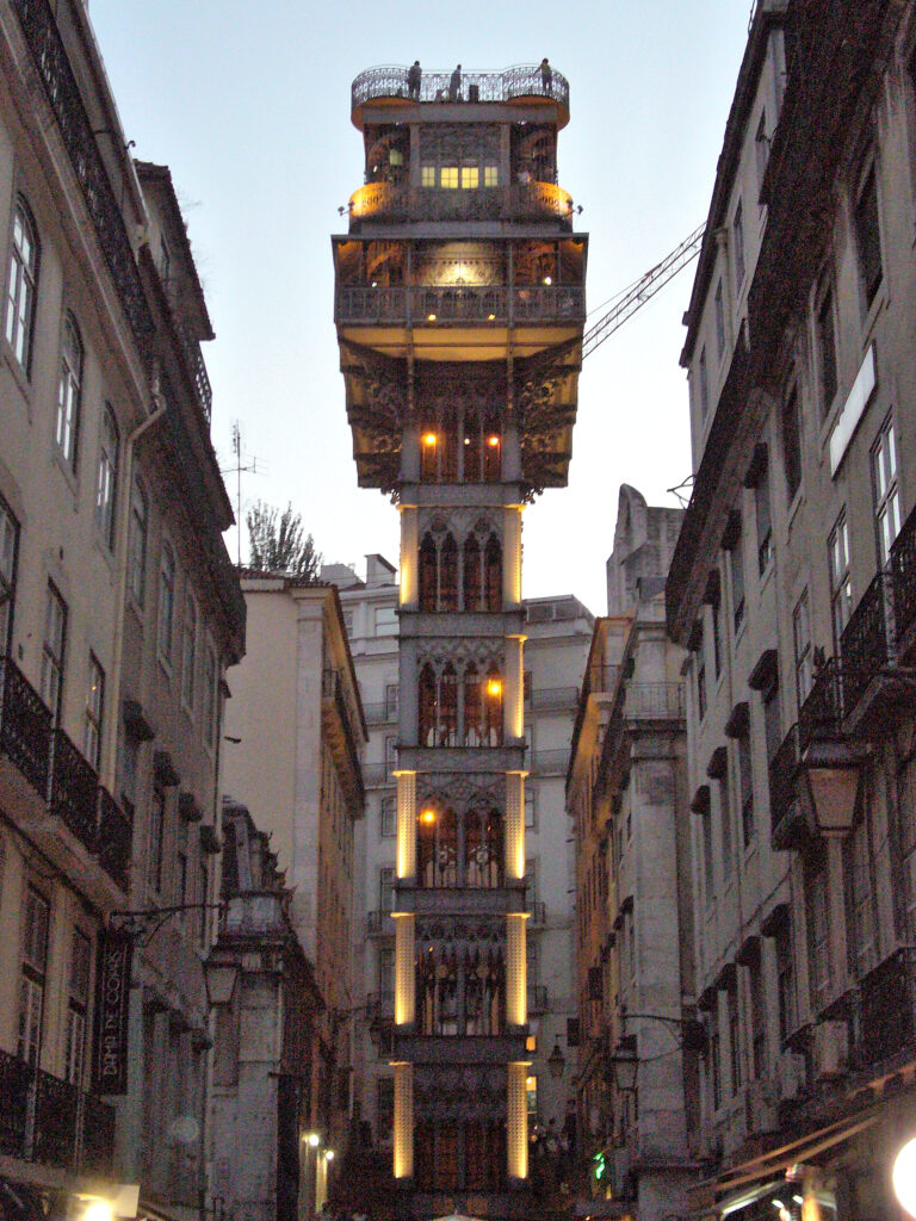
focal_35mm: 58
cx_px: 458
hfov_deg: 25.2
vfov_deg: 33.2
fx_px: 2046
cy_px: 610
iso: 400
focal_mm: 9.6
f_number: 4
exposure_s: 1/30
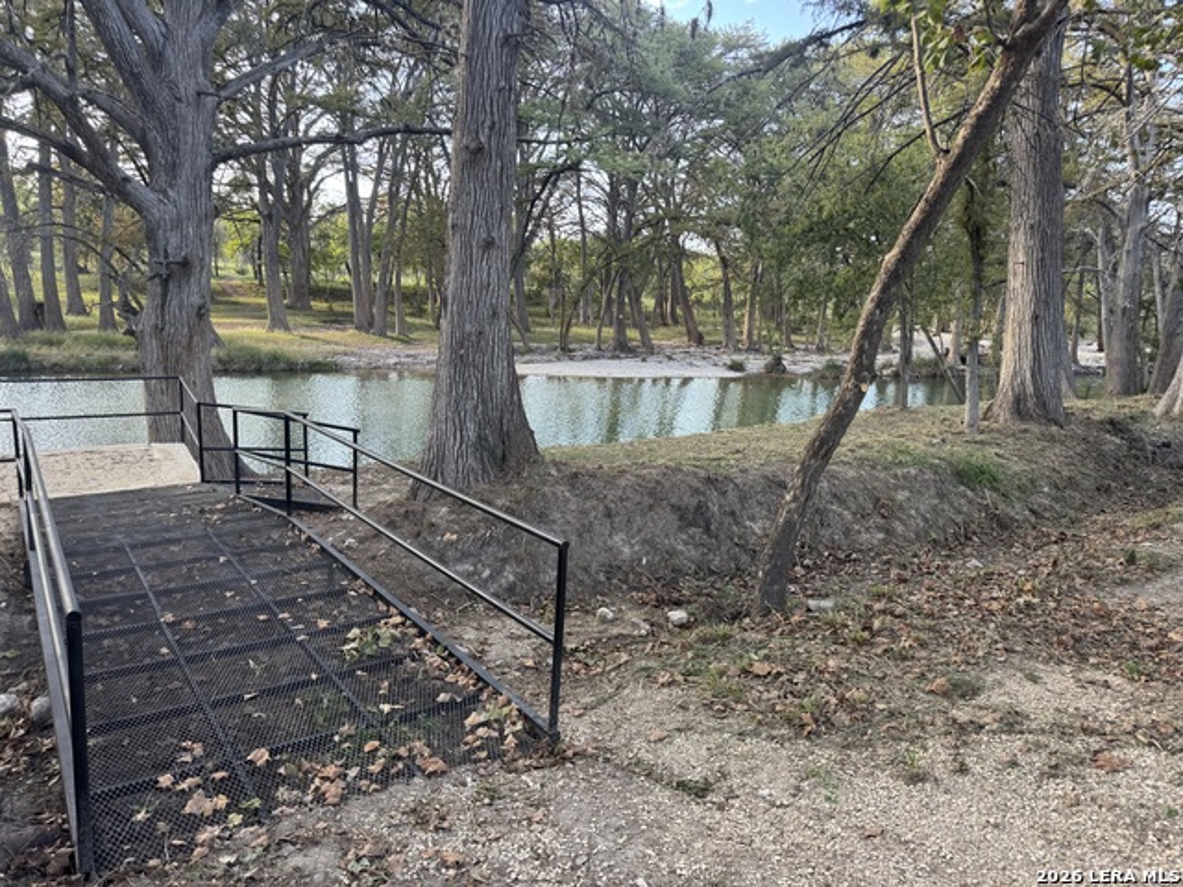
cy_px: 444
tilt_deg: -11.4
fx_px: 820
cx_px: 592
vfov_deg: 56.8
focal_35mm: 24
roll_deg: -2.4
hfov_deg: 71.6
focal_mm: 6.76
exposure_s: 1/167
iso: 64
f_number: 1.78
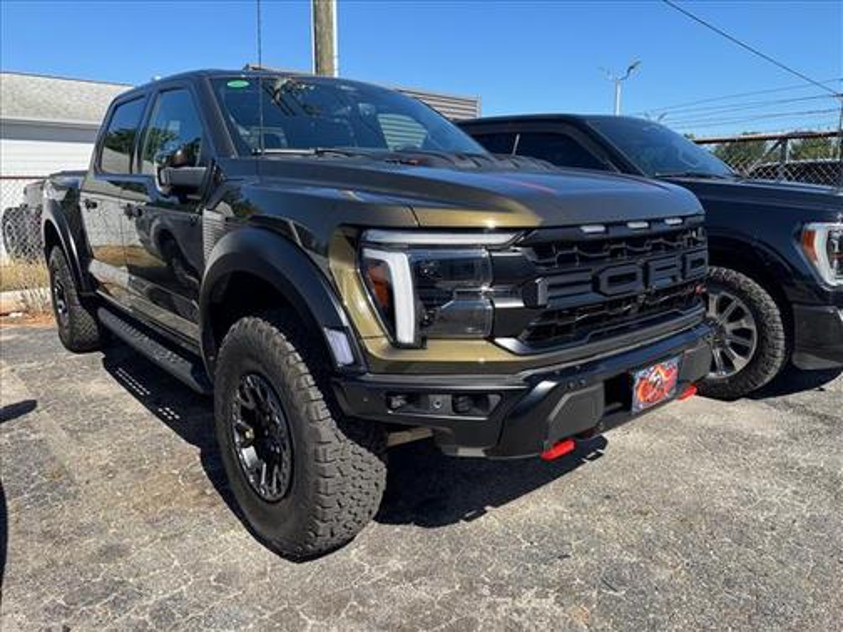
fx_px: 584
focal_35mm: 24
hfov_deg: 71.6
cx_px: 422
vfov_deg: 56.8
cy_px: 316
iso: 80
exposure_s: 1/2331
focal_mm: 6.76
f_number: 1.78
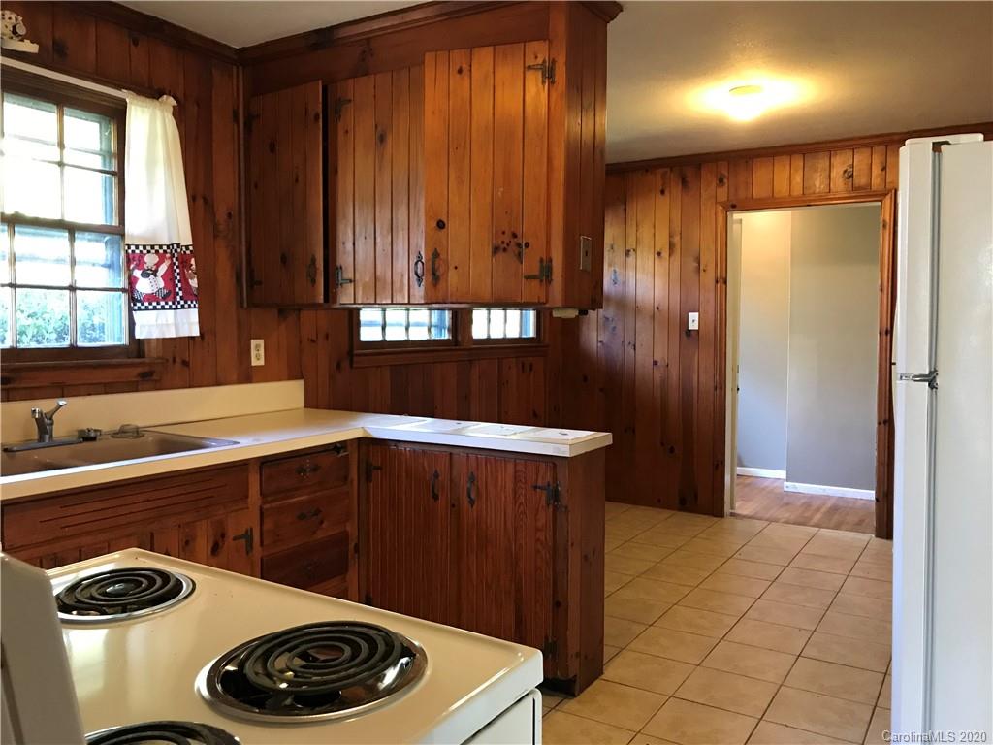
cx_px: 496
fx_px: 803
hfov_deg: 63.4
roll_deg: +0.4
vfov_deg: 49.7
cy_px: 372
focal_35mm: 28
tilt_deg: -3.2
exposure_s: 1/15
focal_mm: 3.99
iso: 100
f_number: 1.8
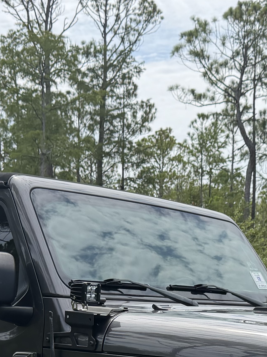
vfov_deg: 23.3
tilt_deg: -3.8
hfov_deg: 18.4
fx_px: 823
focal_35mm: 80
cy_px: 367
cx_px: 187
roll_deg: -0.7
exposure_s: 1/4167
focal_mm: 6.76
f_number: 1.78
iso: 125
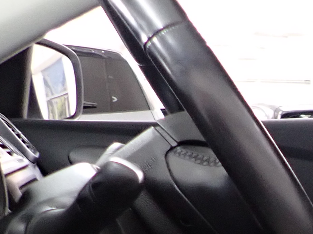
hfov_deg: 15.6
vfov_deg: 12.9
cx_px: 559
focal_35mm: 108
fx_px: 976
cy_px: 365
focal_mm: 4.5
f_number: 2
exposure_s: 1/30
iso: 320
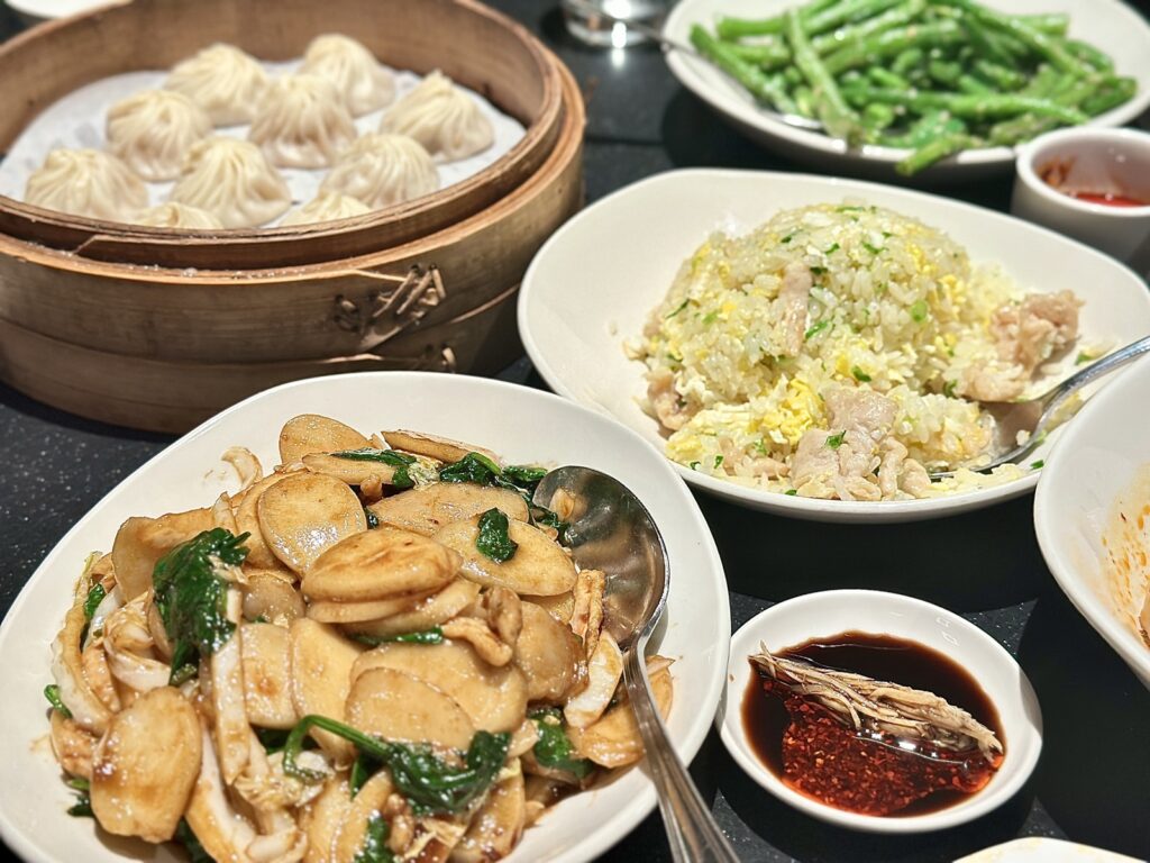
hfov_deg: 39.7
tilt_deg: -36.0
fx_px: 1595
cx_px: 575
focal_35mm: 48
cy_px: 432
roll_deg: +0.7
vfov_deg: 30.3
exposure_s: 1/60
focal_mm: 6.86
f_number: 1.78
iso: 250
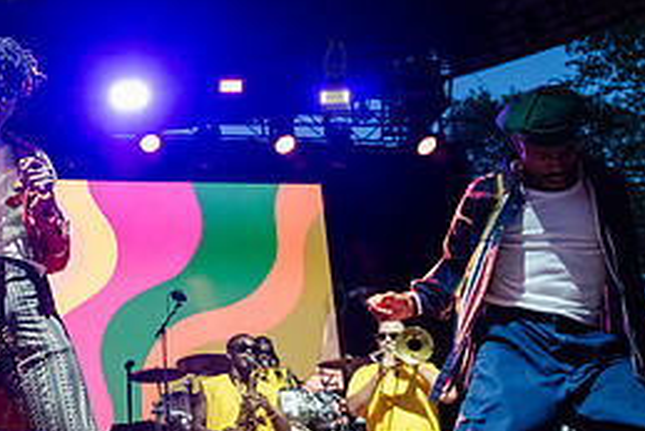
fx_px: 1004
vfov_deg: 24.2
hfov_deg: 32.9
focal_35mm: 56
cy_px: 198
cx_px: 12
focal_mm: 24
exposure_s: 1/500
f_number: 4
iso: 6400
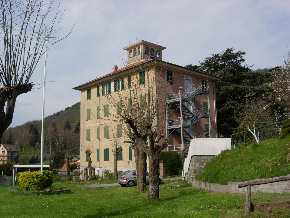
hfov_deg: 49.0
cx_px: 145
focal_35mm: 38
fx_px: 318
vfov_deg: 37.7
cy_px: 109
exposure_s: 1/745
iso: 64
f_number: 4.8
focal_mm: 7.8
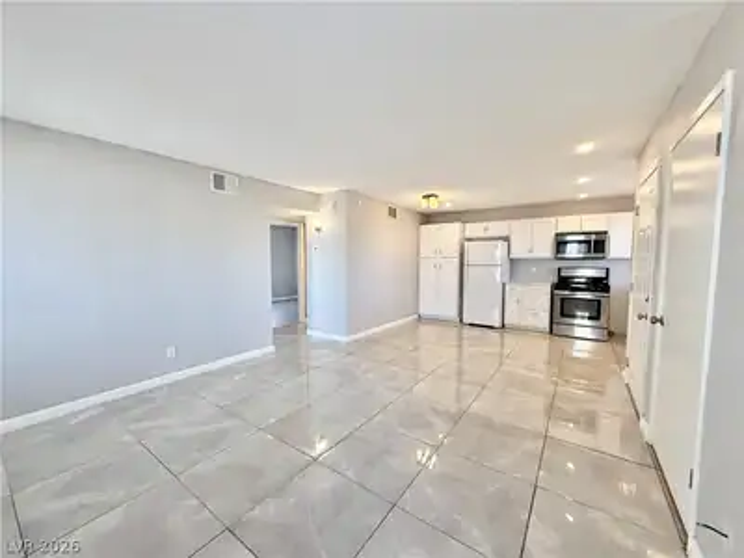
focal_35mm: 14
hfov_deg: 102.1
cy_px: 279
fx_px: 301
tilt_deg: -3.2
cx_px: 372
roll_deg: -0.1
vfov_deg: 85.7
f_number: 2.2
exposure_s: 1/120
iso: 125
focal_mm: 2.22
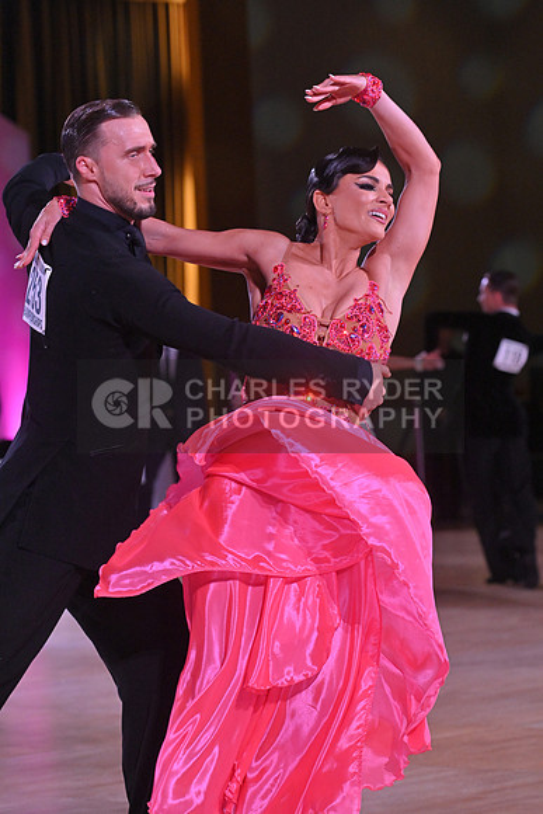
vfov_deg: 14.7
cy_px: 407
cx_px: 272
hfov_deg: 9.8
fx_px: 3165
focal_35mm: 140
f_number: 7.1
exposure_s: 1/400
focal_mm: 140
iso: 3200
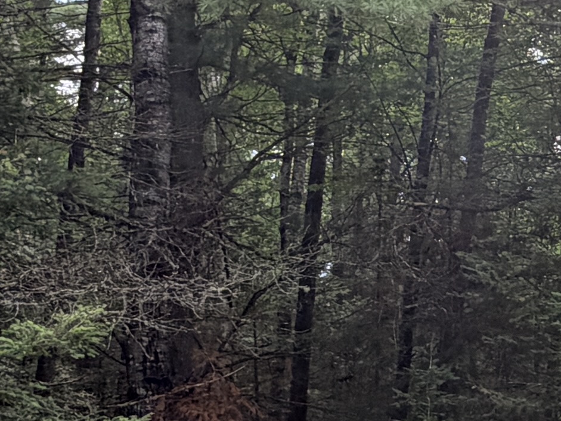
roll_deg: -2.2
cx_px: 458
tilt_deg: +11.0
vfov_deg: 17.4
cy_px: 242
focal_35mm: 85
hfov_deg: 22.7
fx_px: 1378
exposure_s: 1/214
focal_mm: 2.22
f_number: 2.2
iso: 50
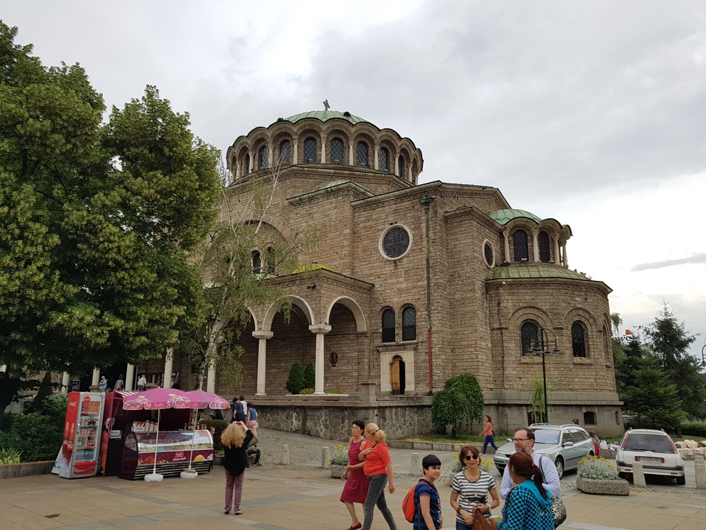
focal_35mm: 26
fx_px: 530
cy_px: 265
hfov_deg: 67.3
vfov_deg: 53.1
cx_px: 353
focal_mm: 4.2
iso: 50
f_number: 1.7
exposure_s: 1/1864
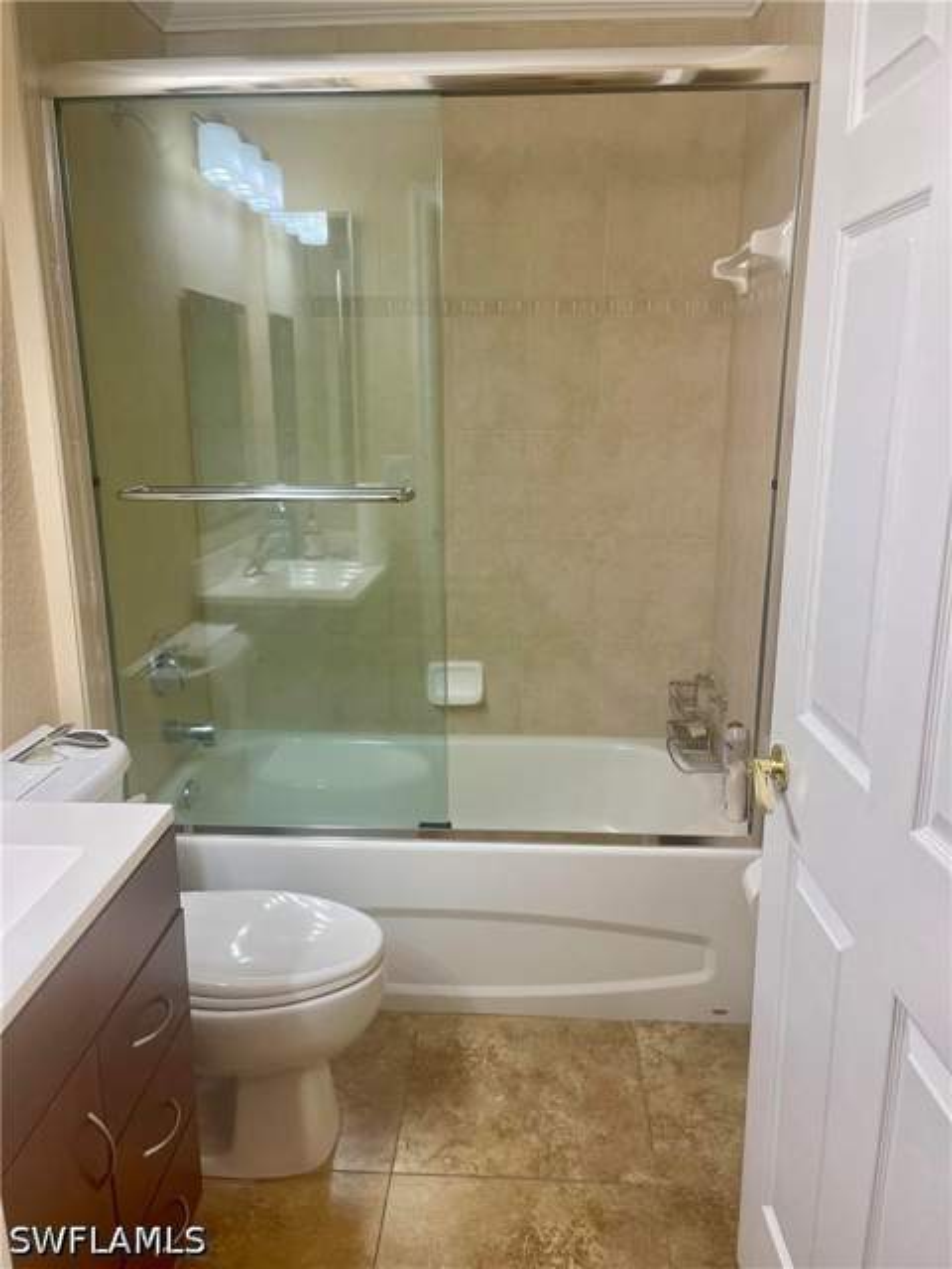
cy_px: 634
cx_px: 476
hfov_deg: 54.9
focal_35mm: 25
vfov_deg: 69.4
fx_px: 917
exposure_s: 1/120
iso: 125
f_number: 1.6
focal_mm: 5.1
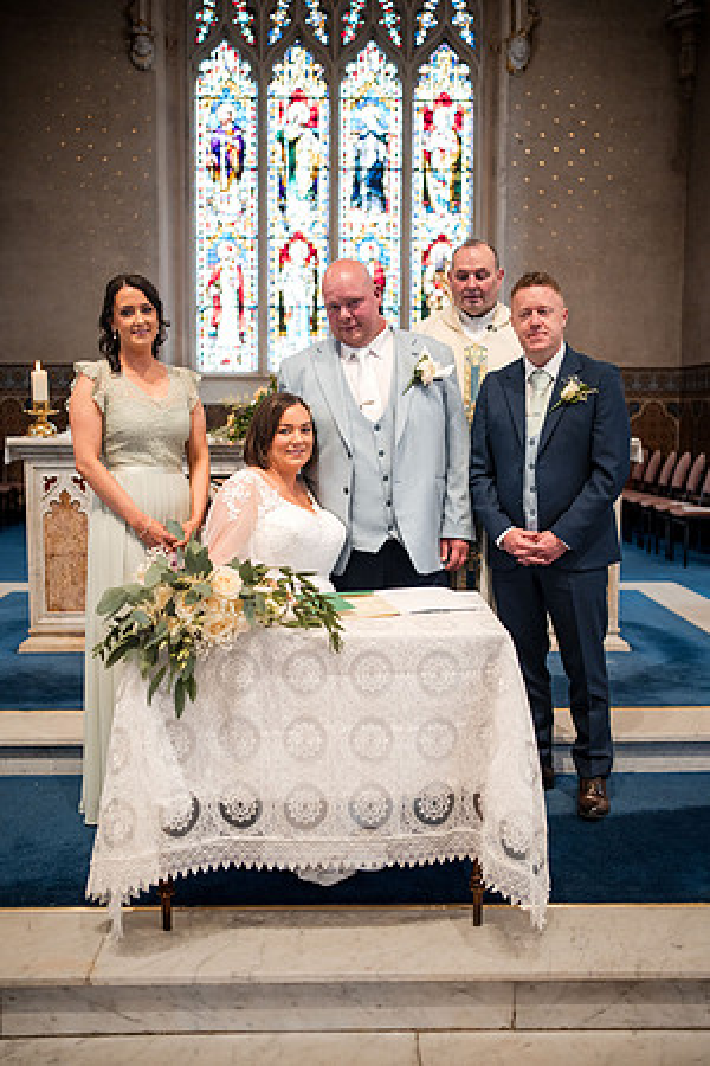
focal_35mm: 35
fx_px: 1035
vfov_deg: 54.4
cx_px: 355
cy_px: 533
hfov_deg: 37.9
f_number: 2.2
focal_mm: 35
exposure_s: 1/250
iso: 2000
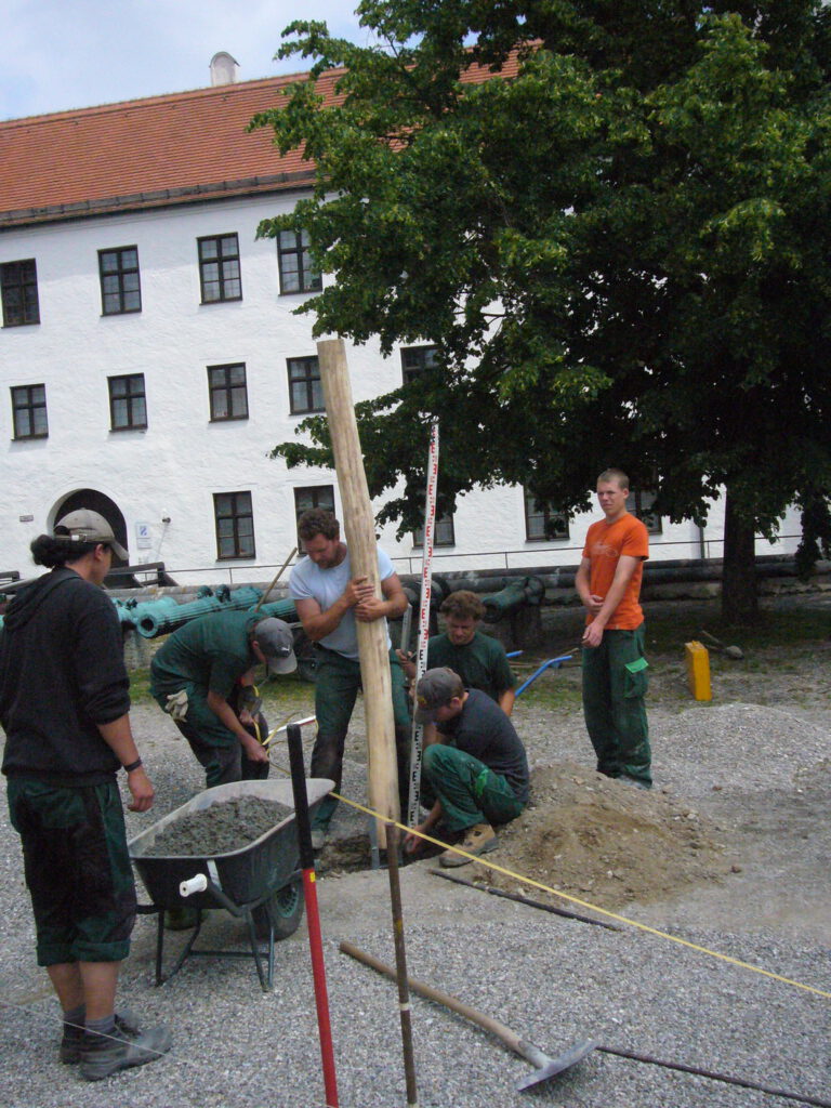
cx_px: 416
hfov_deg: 38.7
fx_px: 1184
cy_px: 554
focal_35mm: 37
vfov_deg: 50.1
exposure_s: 1/1300
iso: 400
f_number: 6.3
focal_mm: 6.1
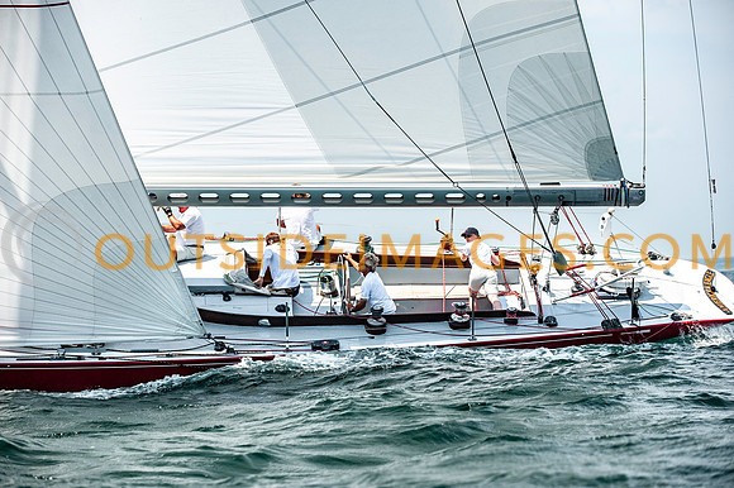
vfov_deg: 10.5
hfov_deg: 15.8
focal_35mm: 130
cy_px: 244
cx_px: 367
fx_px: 2649
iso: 320
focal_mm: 130
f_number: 5
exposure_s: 1/2500
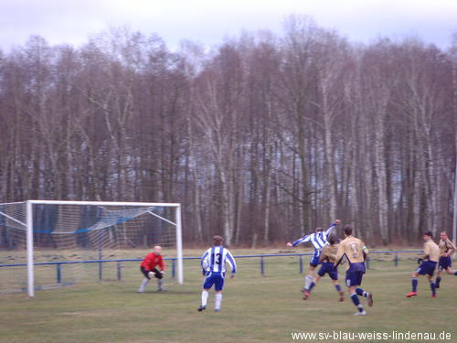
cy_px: 172
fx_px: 1545
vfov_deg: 12.7
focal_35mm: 117
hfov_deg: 16.8
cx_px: 228
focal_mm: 19.8
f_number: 4.5
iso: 100
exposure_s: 1/60
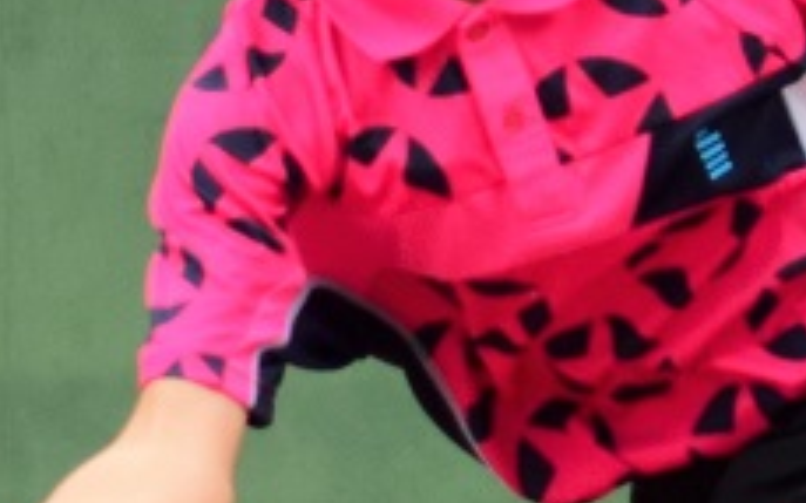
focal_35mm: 533
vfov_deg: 2.5
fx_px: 11705
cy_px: 538
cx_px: 348
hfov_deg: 3.9
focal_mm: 80
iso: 500
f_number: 4.5
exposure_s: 1/1250
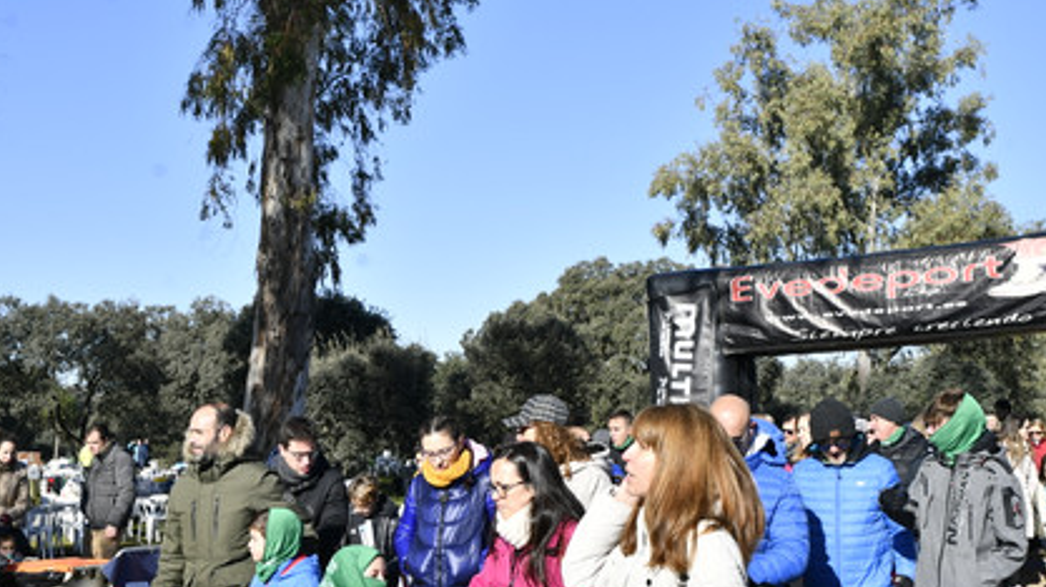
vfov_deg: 24.4
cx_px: 494
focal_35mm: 49
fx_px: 1358
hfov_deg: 42.1
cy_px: 317
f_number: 10
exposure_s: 1/200
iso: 125
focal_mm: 26
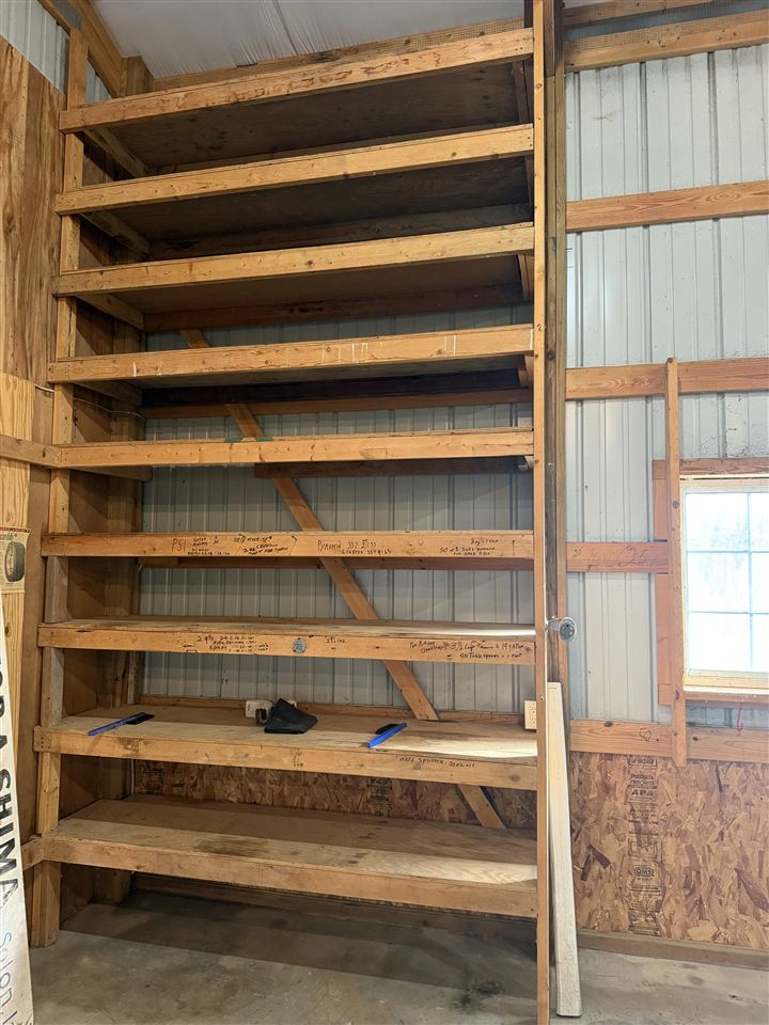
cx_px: 384
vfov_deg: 71.6
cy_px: 512
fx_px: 711
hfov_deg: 56.8
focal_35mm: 24
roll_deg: -0.7
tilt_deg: +6.8
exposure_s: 1/60
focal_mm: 6.76
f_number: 1.78
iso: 640
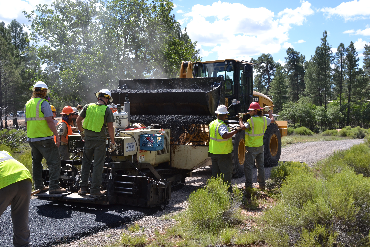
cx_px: 185
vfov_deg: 31.9
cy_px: 124
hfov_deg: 46.4
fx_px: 432
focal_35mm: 42
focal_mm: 28
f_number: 6.3
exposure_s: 1/200
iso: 100
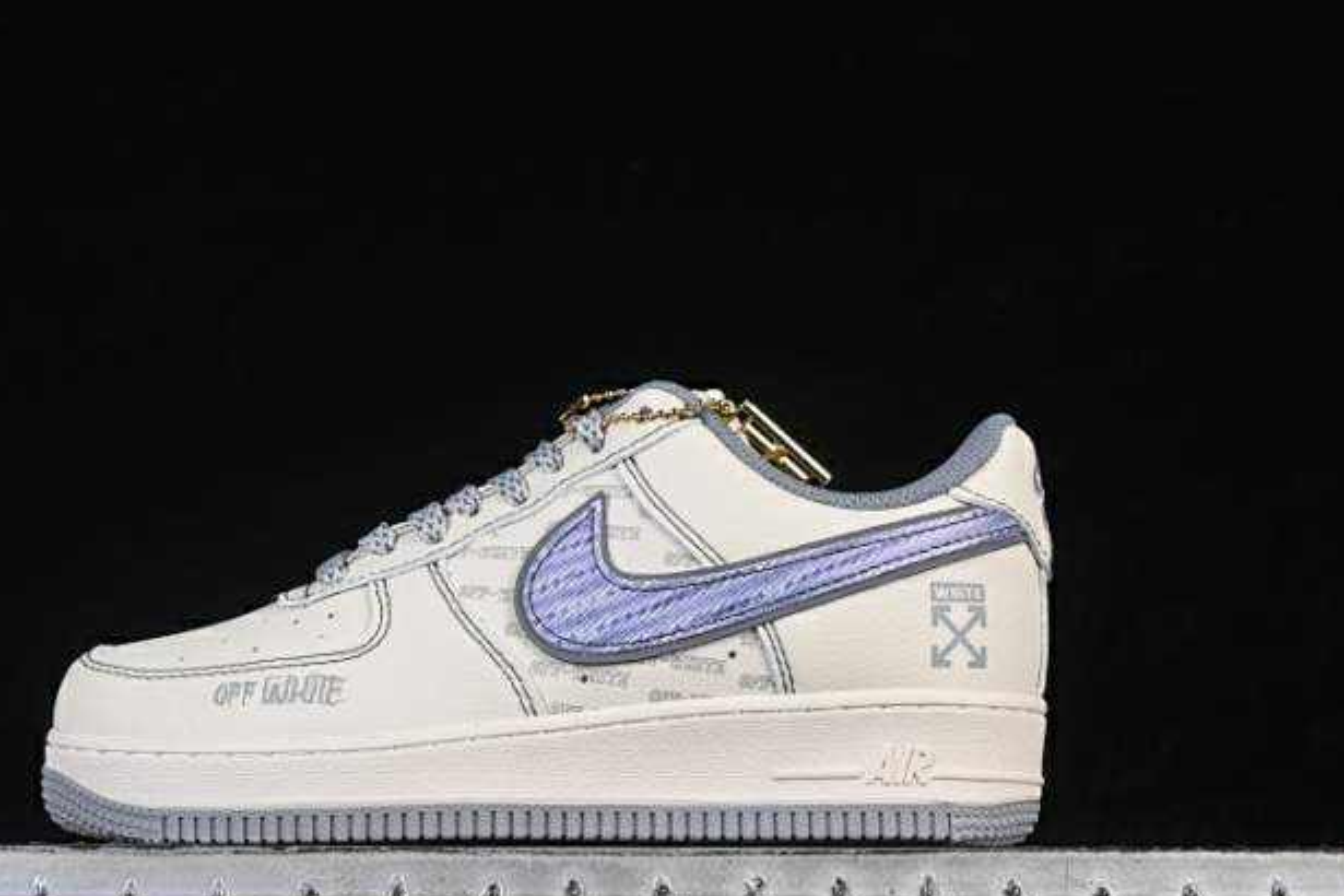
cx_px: 562
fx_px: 3322
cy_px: 514
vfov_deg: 15.4
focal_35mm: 89
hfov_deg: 22.8
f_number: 8
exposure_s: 1/80
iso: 160
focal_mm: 50
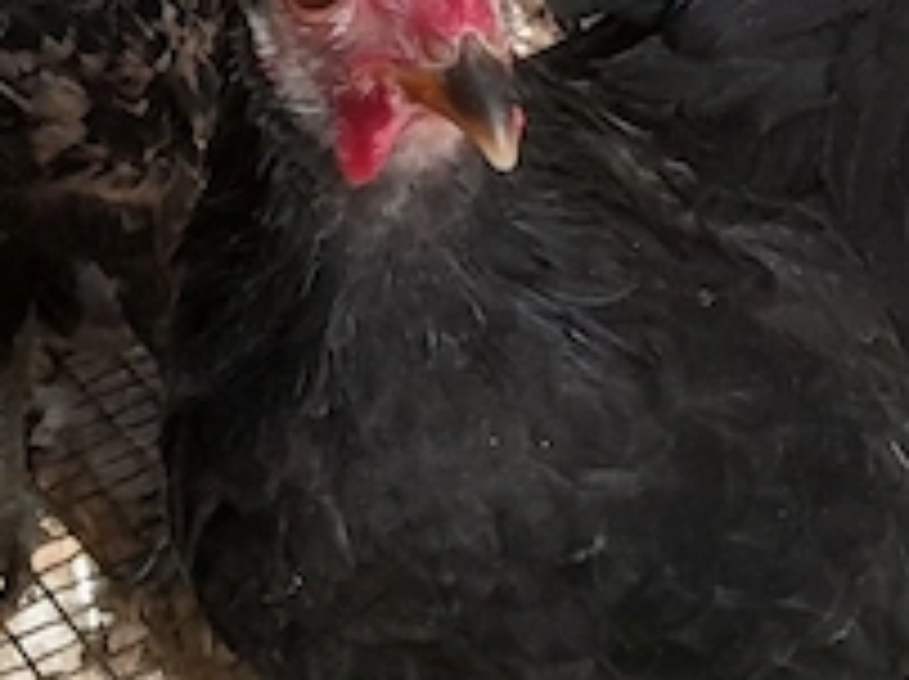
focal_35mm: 129
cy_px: -392
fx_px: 3383
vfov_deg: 11.0
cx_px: 734
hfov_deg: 15.2
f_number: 1.8
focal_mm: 3.98
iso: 250
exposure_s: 1/50
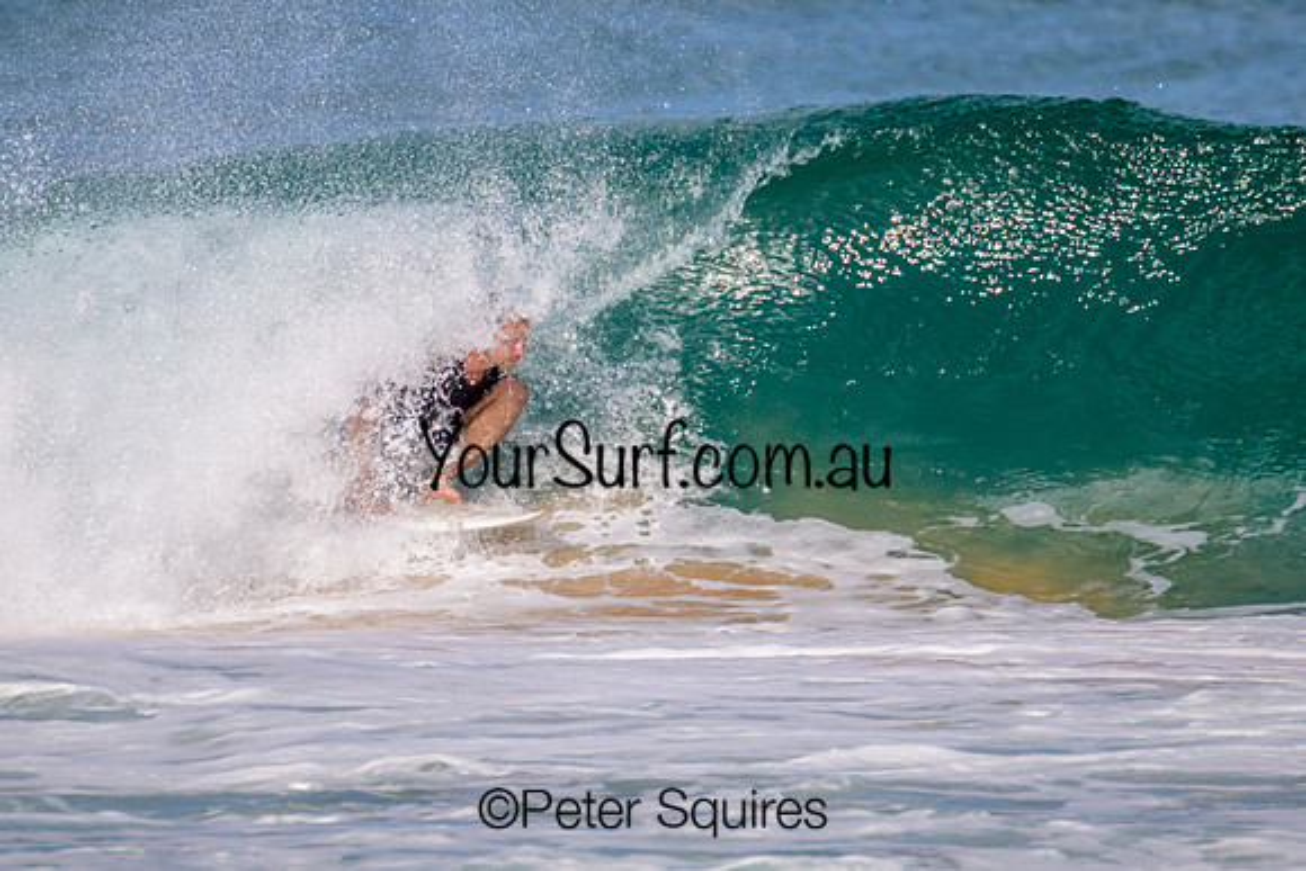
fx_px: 37340
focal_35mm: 1029
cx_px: 589
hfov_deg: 2.0
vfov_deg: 1.3
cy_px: 396
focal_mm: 800
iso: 720
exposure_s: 1/2000
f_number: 11
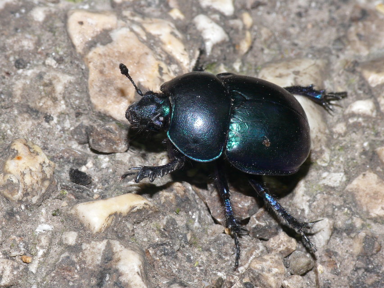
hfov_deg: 10.8
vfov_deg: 8.1
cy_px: 144
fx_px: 2030
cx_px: 192
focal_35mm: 183
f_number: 11
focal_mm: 38.7
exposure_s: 1/30
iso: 200
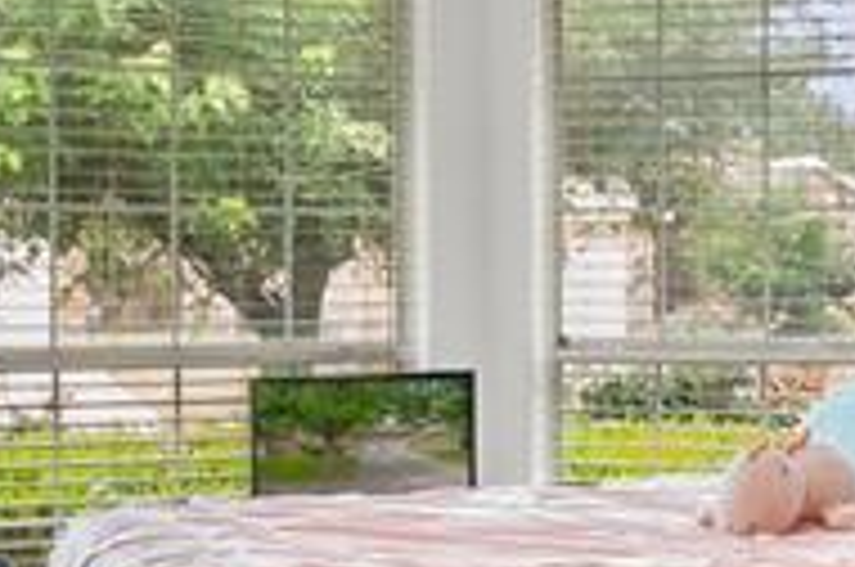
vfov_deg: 16.8
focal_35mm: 81
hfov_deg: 24.8
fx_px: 1920
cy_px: 292
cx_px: 662
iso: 200
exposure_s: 1
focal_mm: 15
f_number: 9
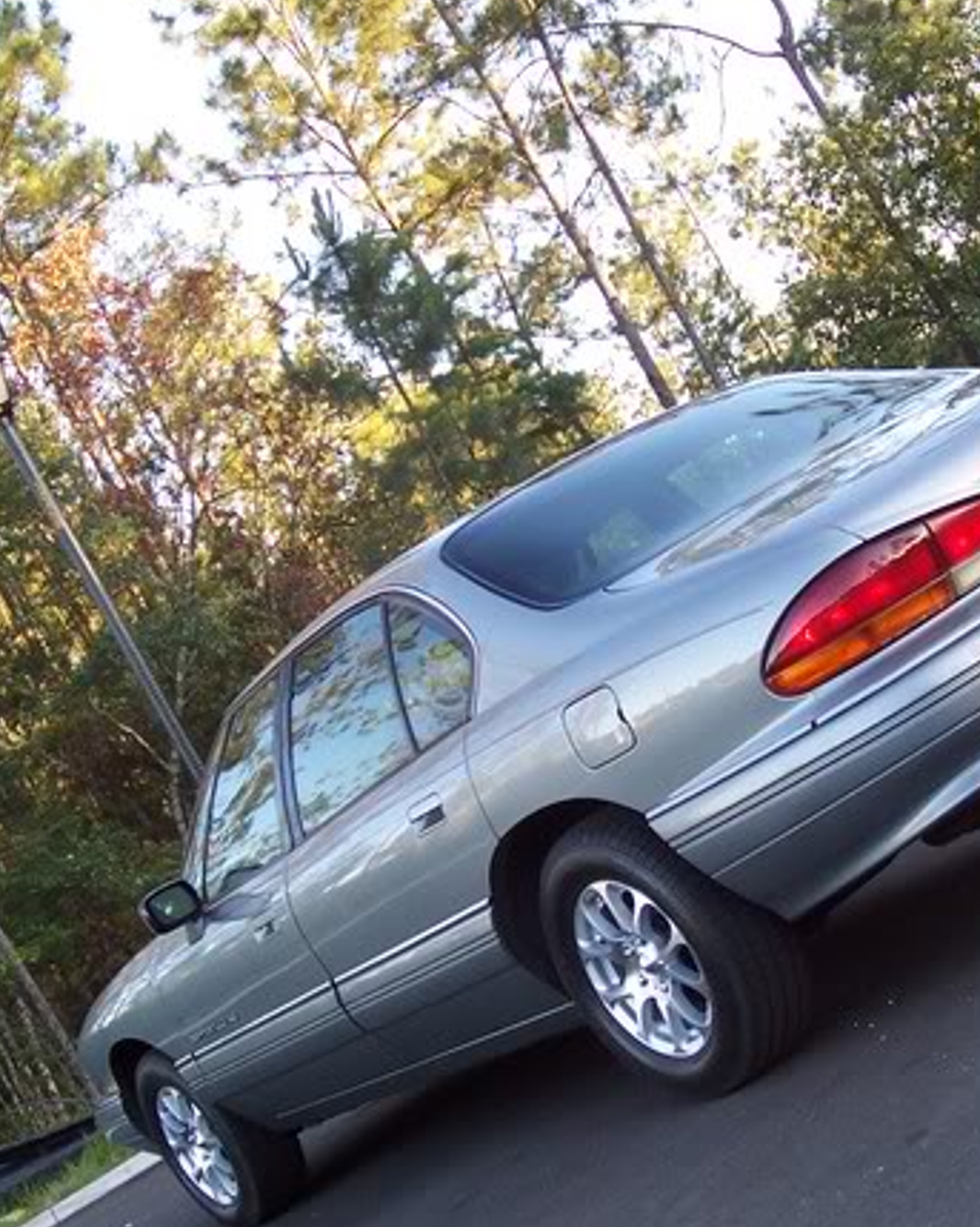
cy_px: 595
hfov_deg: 22.7
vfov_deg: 28.3
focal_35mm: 67
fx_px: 2430
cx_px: 654
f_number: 3
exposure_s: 1/90
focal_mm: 7
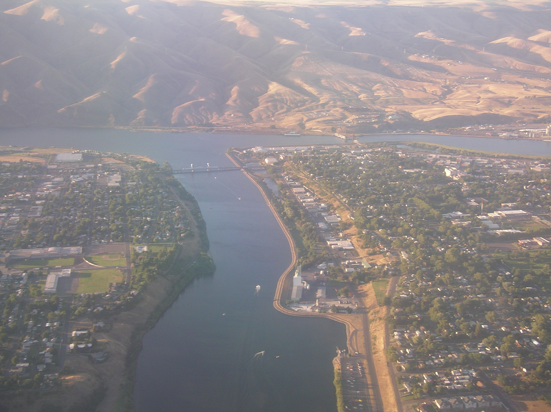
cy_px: 206
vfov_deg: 27.5
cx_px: 276
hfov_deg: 36.2
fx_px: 843
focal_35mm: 53
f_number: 3.2
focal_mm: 8.2
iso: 50
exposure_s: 1/125
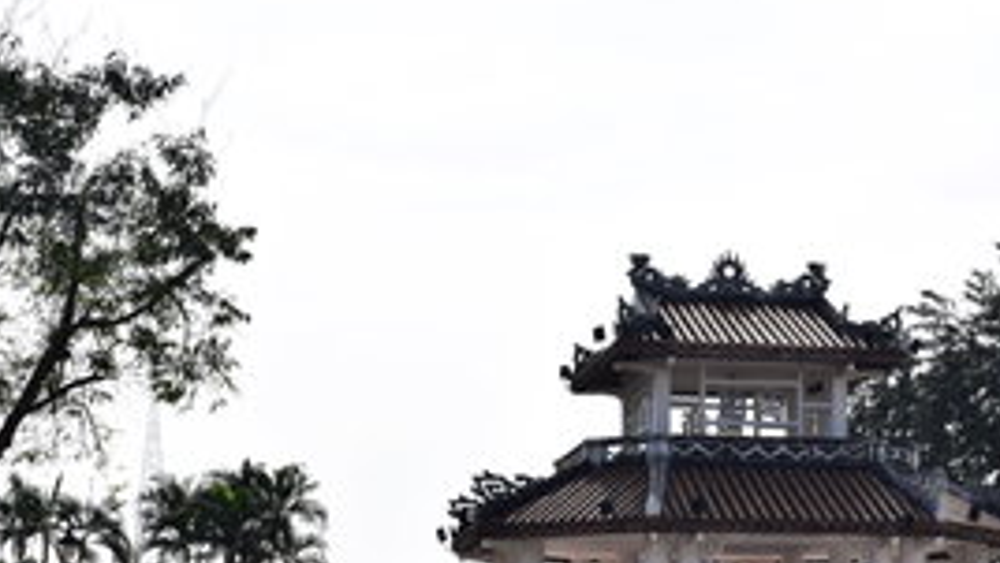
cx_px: 646
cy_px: 442
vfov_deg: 16.0
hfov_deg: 28.1
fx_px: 1989
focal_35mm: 75
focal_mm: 32
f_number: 11
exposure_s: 1/500
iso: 200
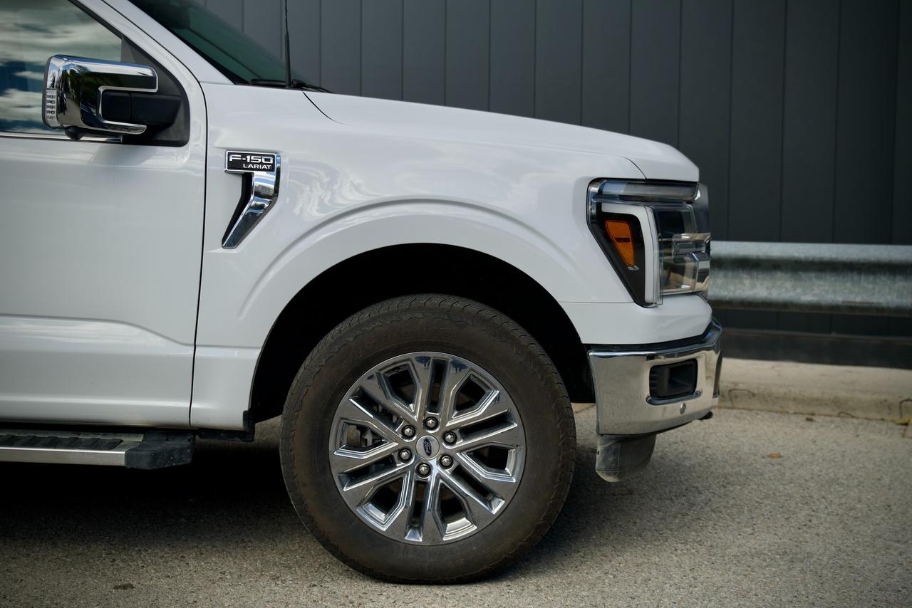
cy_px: 304
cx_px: 456
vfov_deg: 27.3
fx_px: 1254
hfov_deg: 40.0
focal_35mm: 50
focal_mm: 33
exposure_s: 1/50
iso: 250
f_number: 2.8
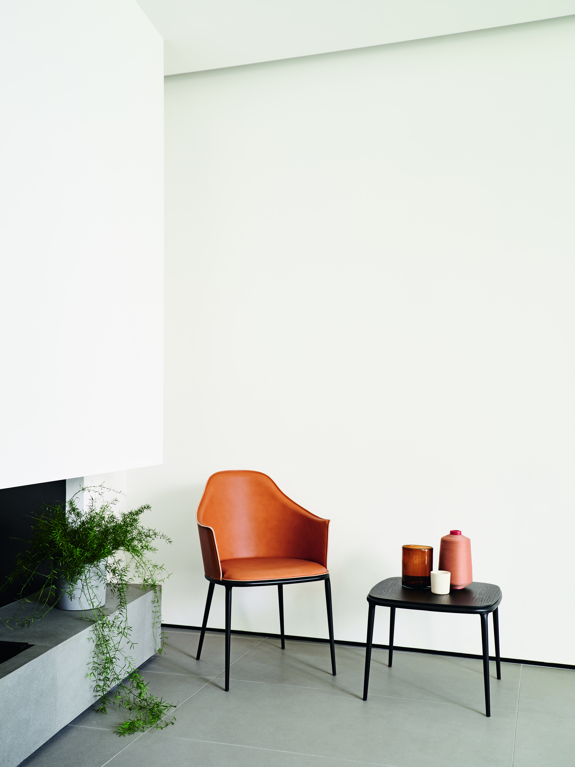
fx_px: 797
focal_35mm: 36
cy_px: 384
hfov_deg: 39.7
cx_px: 288
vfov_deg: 51.4
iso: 100
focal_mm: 45.7
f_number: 6.4
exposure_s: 1/6
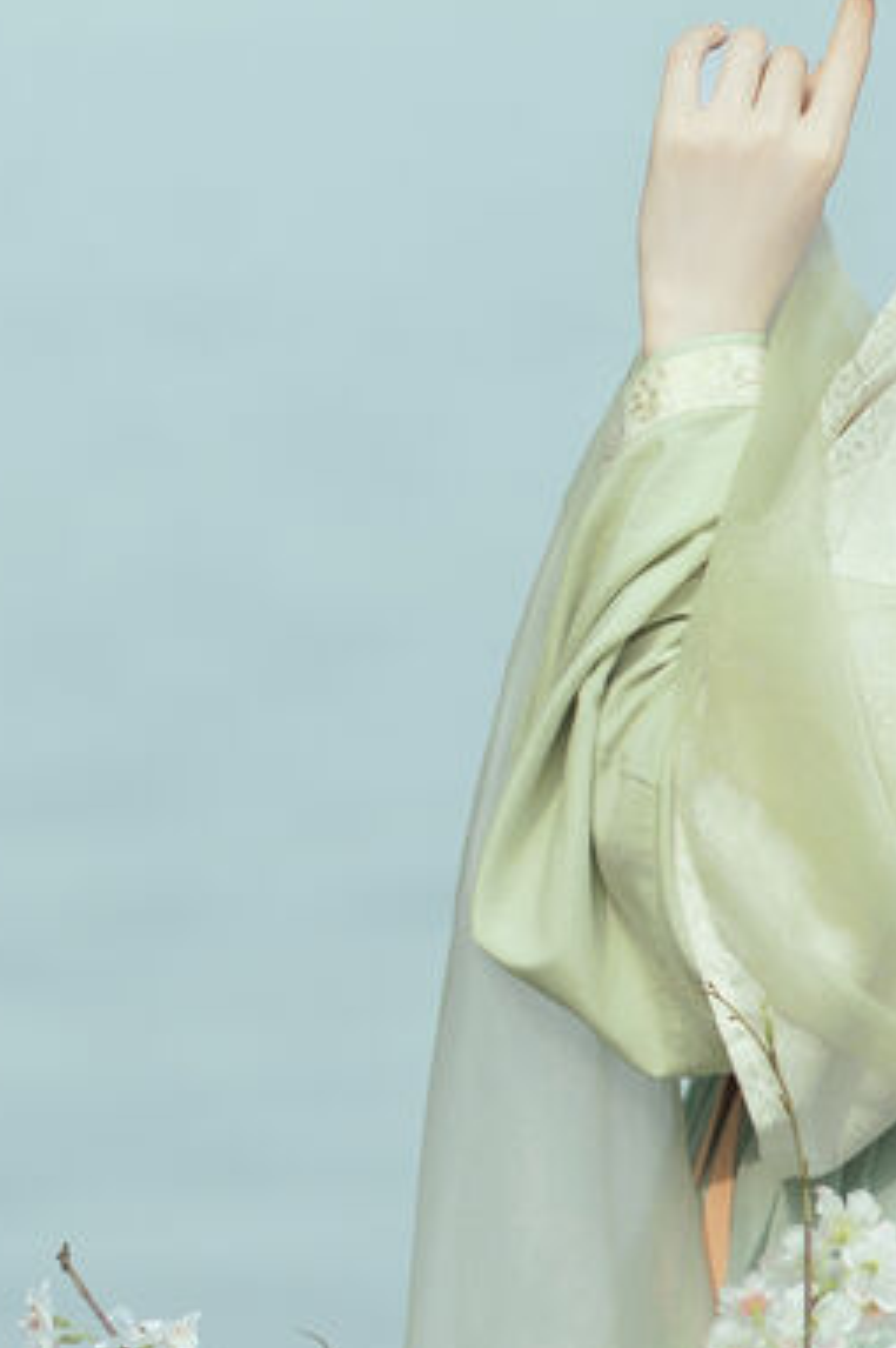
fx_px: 14997
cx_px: 681
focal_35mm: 401
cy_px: -279
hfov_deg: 3.4
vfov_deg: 5.1
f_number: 2
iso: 100
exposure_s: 1/2500
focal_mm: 85
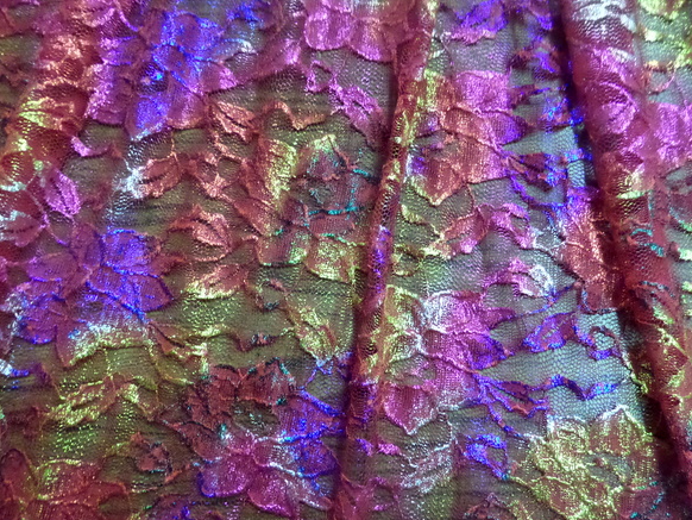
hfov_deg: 55.2
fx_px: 660
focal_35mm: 33
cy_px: 330
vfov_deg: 42.6
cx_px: 378
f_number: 3.2
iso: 800
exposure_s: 1/30
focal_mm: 4
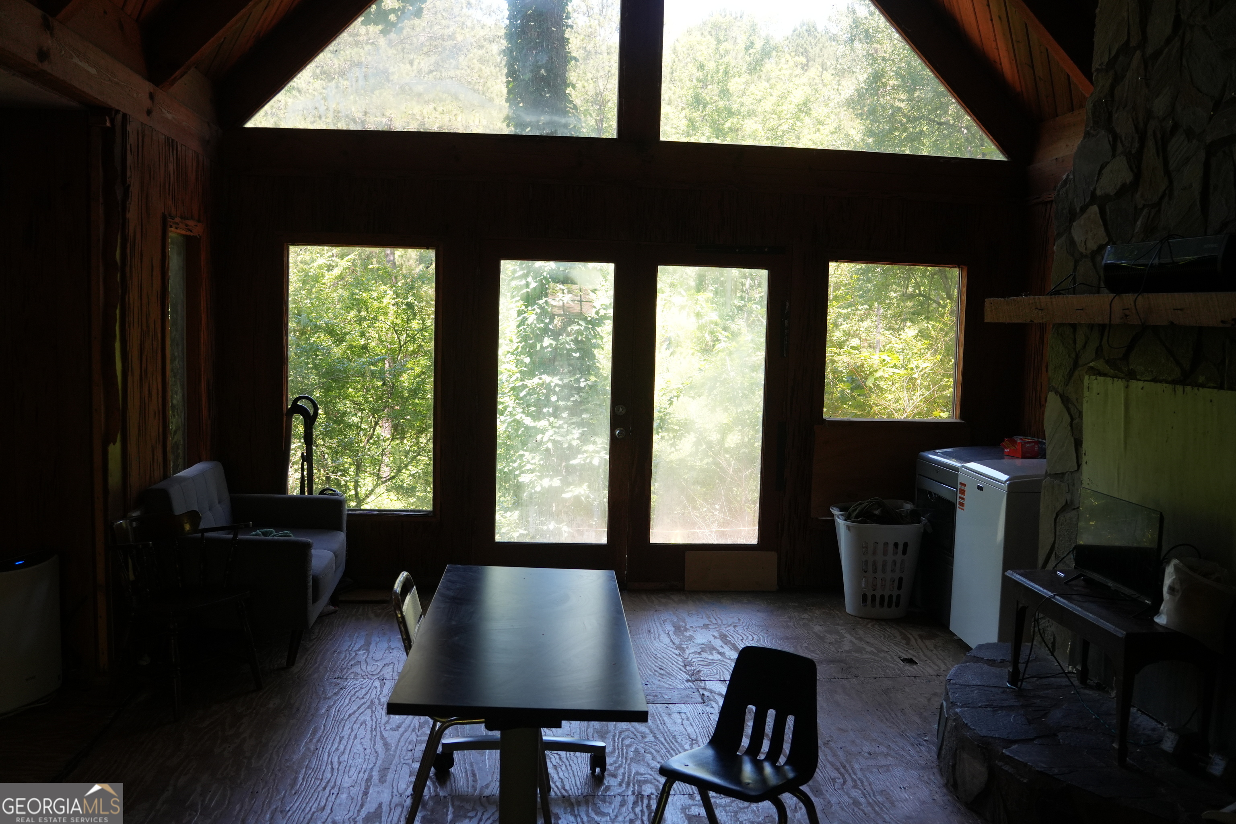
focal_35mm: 32
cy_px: 412
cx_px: 618
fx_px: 1097
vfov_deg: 41.2
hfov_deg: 58.8
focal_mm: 21.3
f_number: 4
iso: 500
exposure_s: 1/160
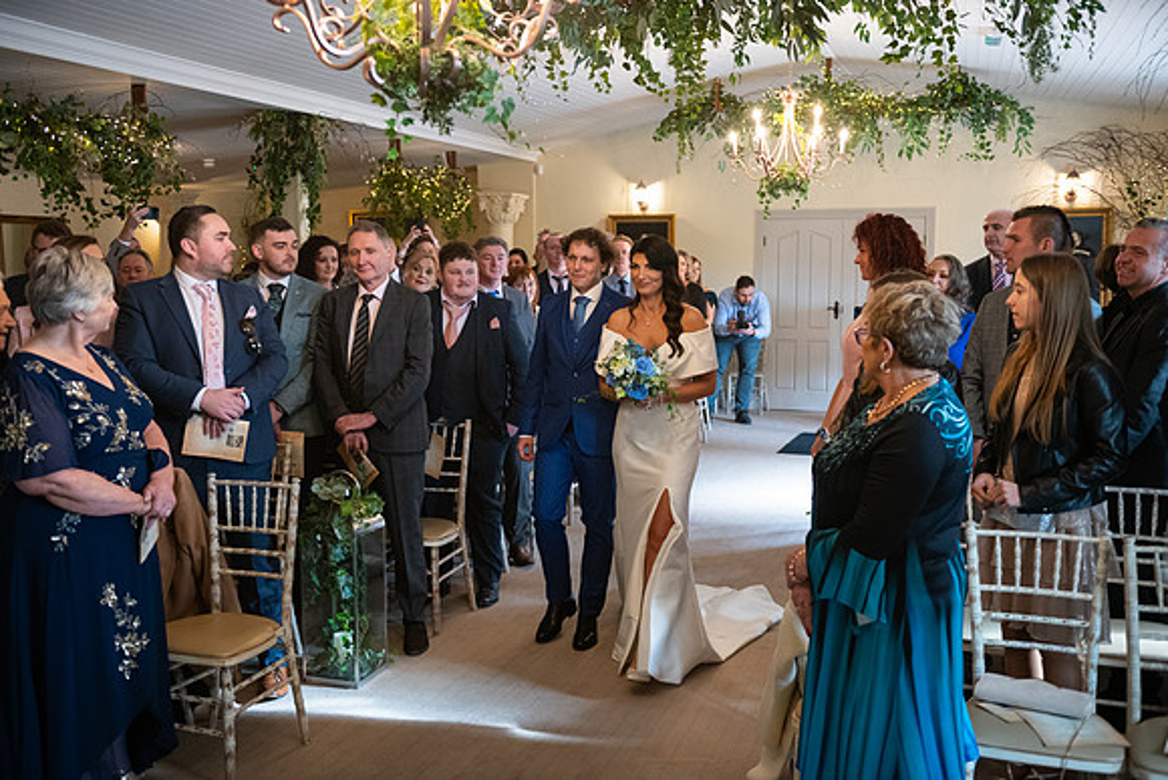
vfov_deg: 37.9
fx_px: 1136
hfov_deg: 54.4
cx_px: 584
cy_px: 390
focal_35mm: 35
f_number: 3.5
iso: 1250
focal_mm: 35
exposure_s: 1/160
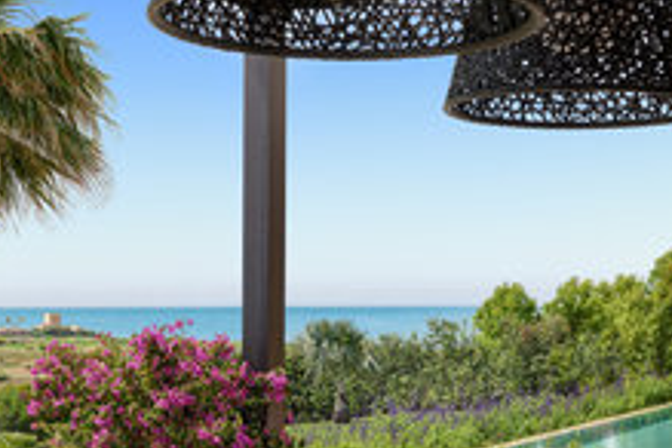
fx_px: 1269
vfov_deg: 19.9
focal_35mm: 68
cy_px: 331
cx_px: 350
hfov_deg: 29.7
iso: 200
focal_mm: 31
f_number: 14
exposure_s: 1/50
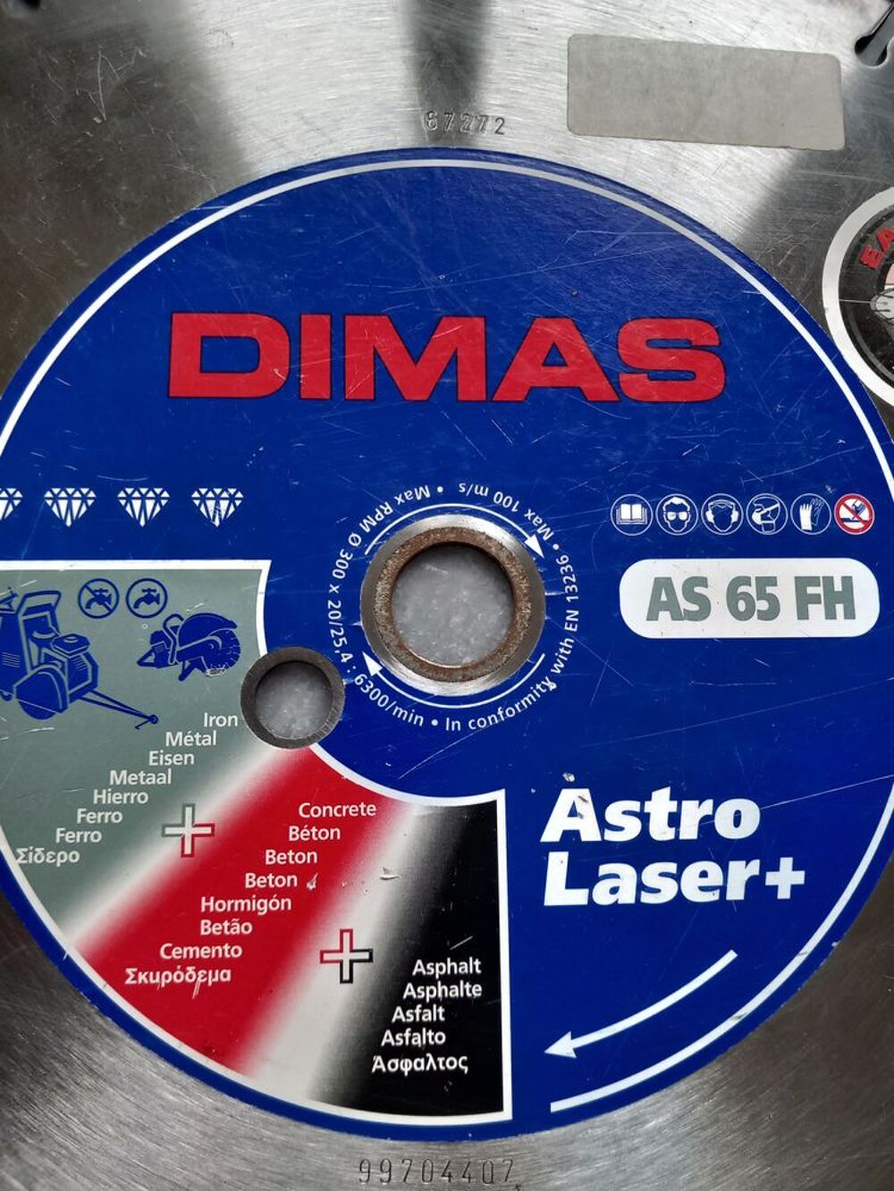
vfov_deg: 65.3
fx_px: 930
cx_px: 447
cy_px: 596
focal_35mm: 27
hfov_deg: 51.4
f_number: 1.8
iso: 100
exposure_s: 1/50
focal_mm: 4
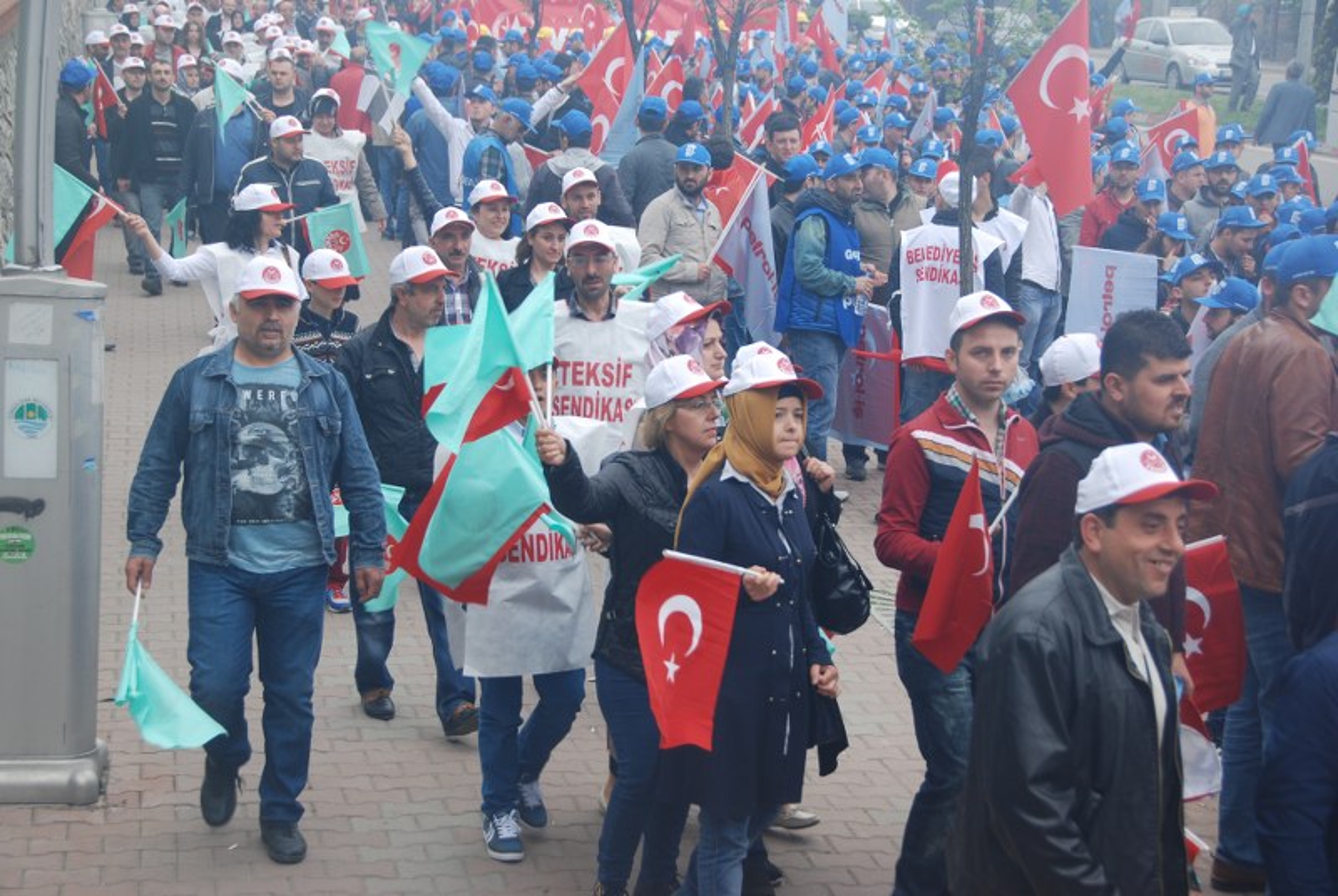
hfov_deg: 28.0
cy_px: 448
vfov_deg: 19.0
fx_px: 2680
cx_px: 669
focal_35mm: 72
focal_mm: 48
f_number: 5.6
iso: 110
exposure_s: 1/125
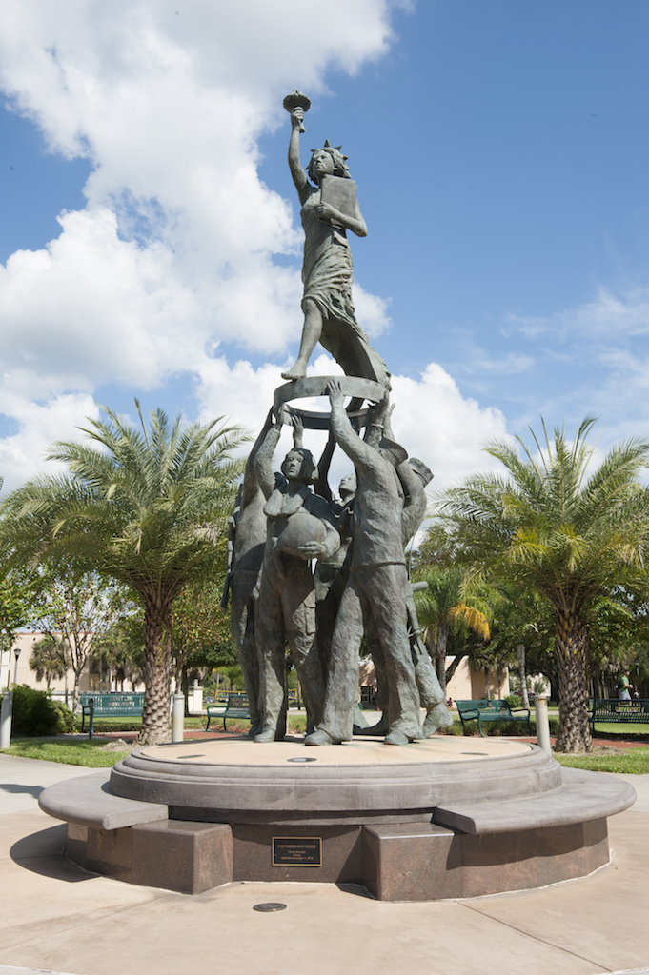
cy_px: 488
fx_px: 867
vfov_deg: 58.8
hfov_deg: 41.1
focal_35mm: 32
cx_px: 324
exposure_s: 1/125
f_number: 16
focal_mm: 32
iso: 200
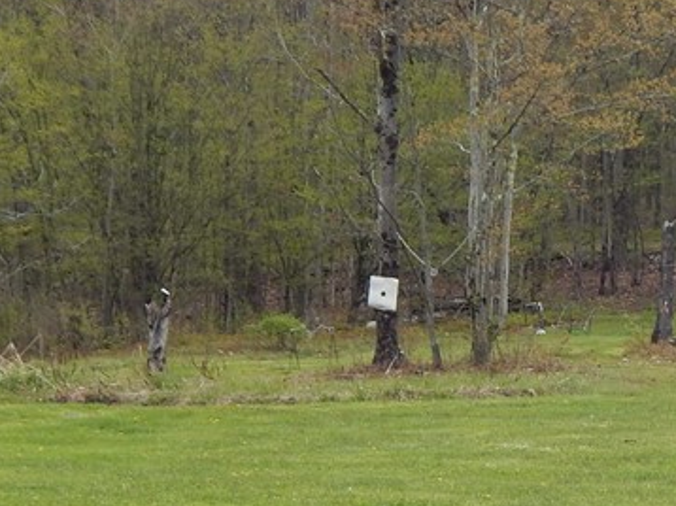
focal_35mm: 123
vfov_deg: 12.0
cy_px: 304
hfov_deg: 15.8
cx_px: 661
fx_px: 2400
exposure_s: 1/250
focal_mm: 7.7
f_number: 3.6
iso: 125
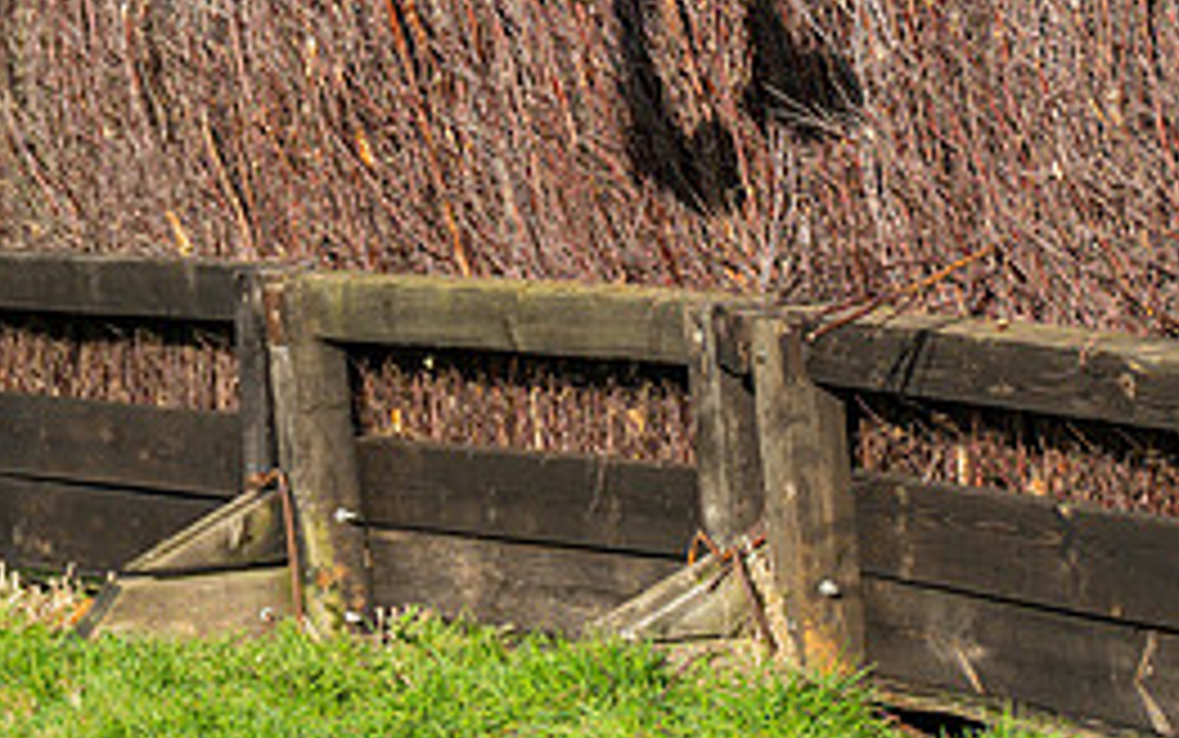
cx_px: 1188
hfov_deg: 7.7
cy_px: -117
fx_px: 8679
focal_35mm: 270
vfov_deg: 4.9
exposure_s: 1/3200
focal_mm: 70
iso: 200
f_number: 4
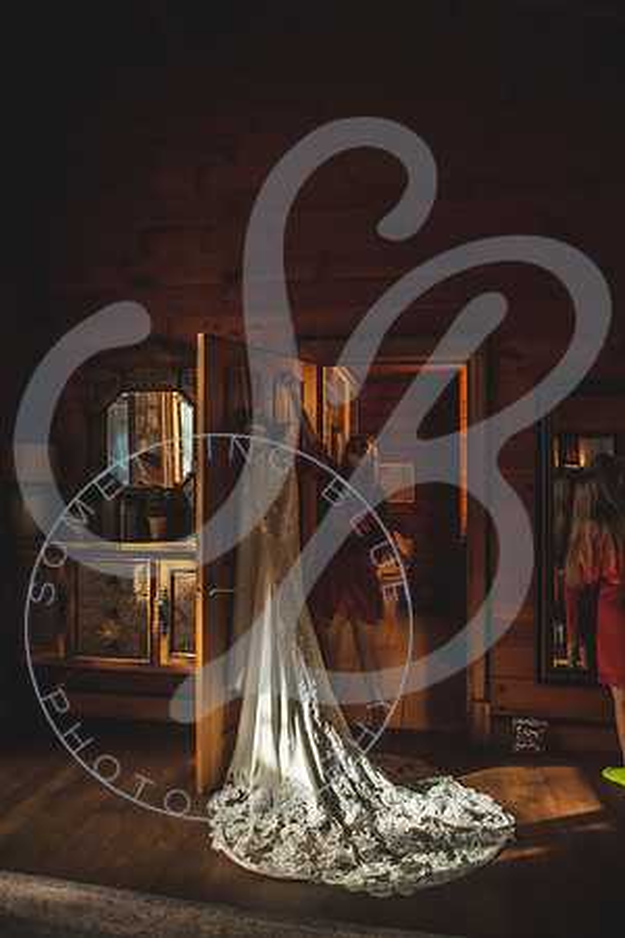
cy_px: 469
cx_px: 312
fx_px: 625
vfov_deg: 73.7
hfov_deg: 53.1
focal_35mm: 24
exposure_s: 1/200
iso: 100
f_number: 2.8
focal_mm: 24
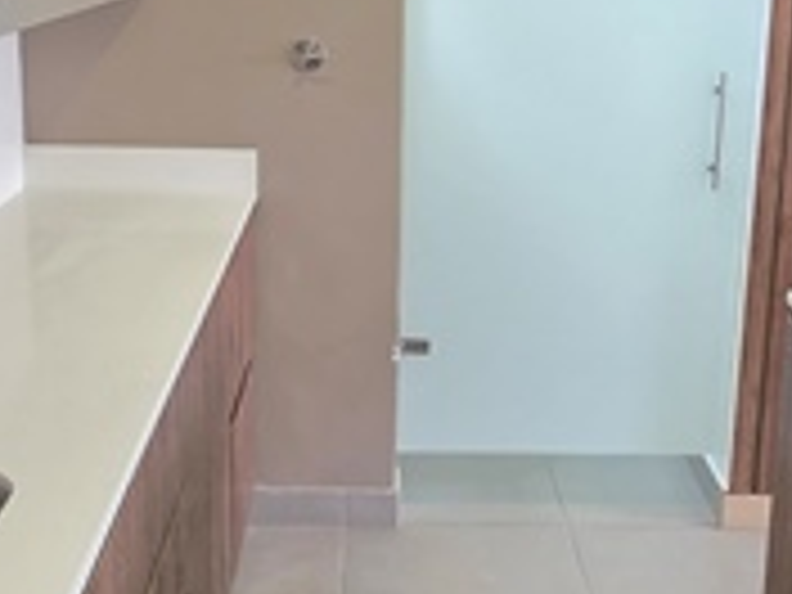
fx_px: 1350
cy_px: 342
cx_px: 459
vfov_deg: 24.8
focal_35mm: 59
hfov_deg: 32.6
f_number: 1.9
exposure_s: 1/120
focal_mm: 2.2
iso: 250
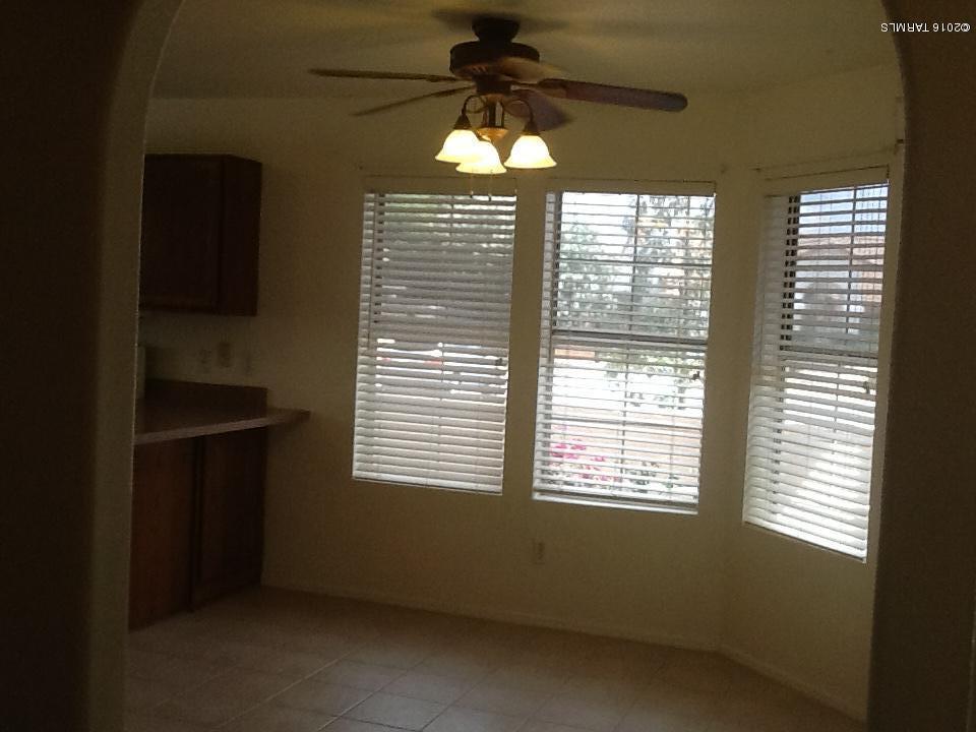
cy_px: 366
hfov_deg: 42.9
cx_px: 488
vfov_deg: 32.9
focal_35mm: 44
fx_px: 1241
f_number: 2.4
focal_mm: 2.03
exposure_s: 1/120
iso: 64
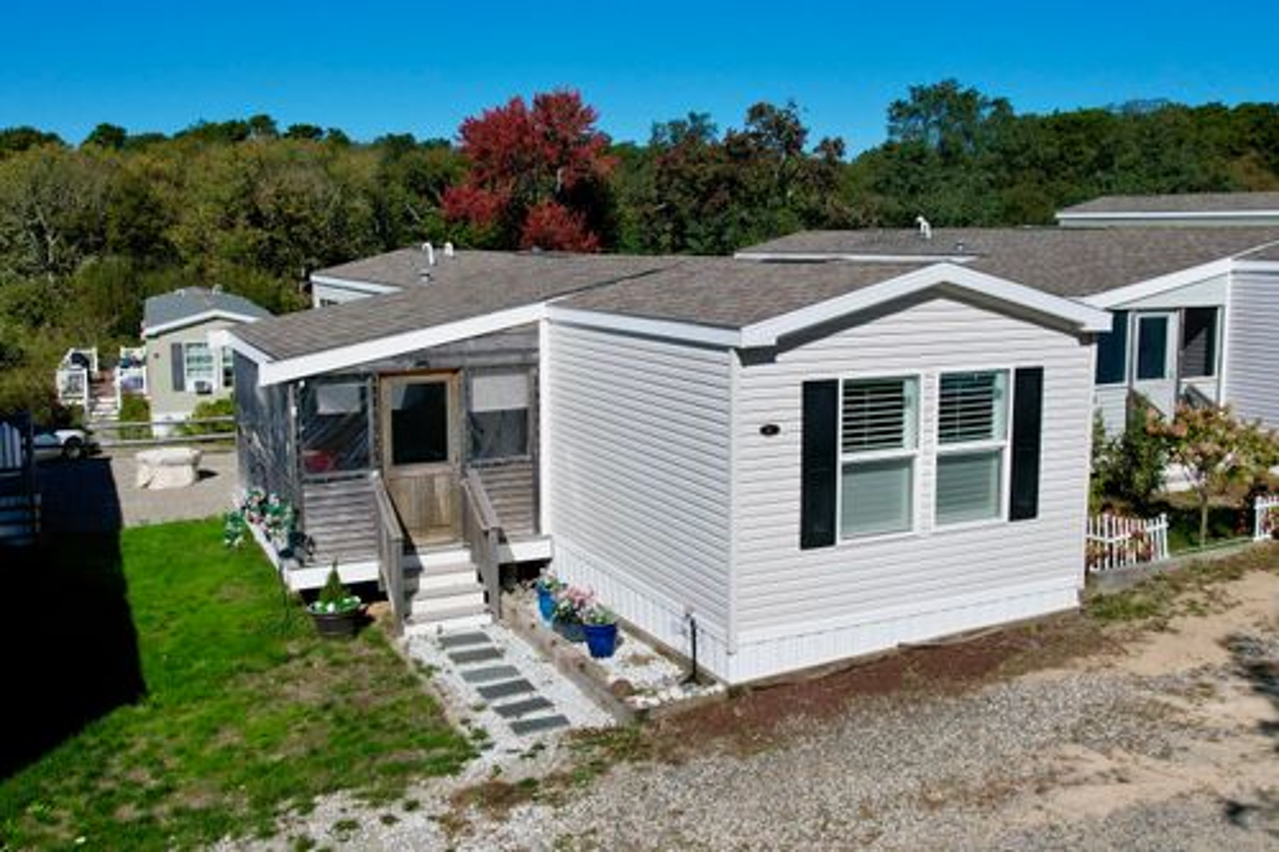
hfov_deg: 78.6
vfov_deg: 57.2
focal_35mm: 22
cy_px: 426
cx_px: 640
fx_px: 781
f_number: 2.8
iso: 140
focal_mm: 8.38
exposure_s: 1/5000
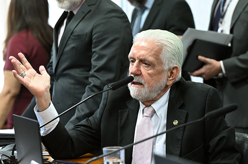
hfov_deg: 11.4
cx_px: 124
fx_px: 1238
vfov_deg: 7.6
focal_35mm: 180
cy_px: 82
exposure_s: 1/200
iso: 4000
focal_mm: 120
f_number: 3.5
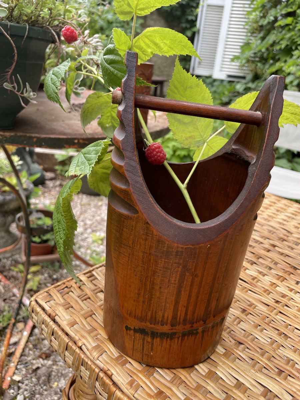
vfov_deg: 67.3
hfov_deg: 53.1
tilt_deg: -24.6
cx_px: 150
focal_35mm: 26
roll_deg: -4.9
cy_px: 200
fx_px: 300
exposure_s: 1/388
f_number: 1.6
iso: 32
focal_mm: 4.2
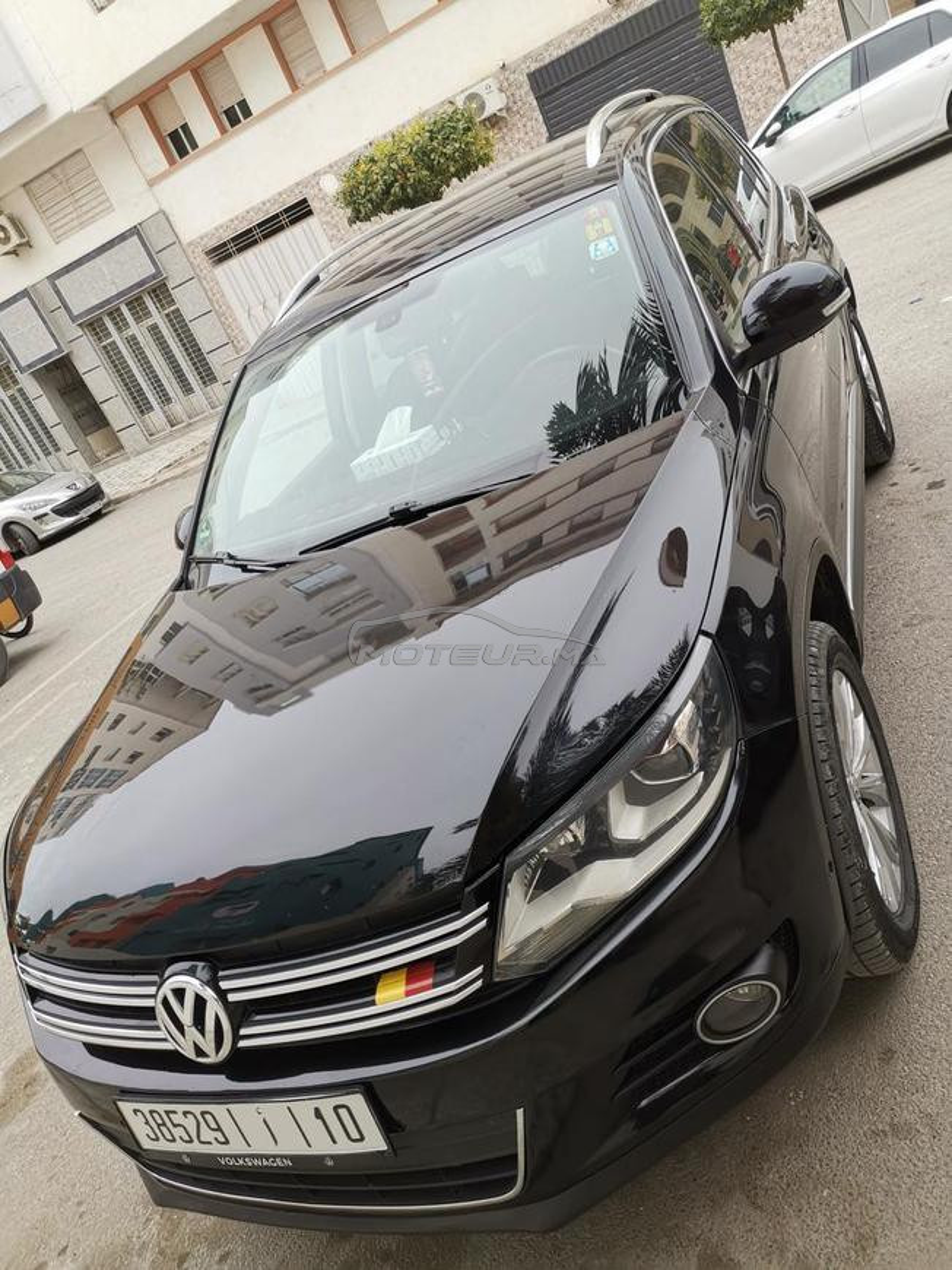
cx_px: 476
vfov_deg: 65.3
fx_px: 990
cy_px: 635
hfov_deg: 51.4
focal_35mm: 27
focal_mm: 3.95
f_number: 1.8
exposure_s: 1/180
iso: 80
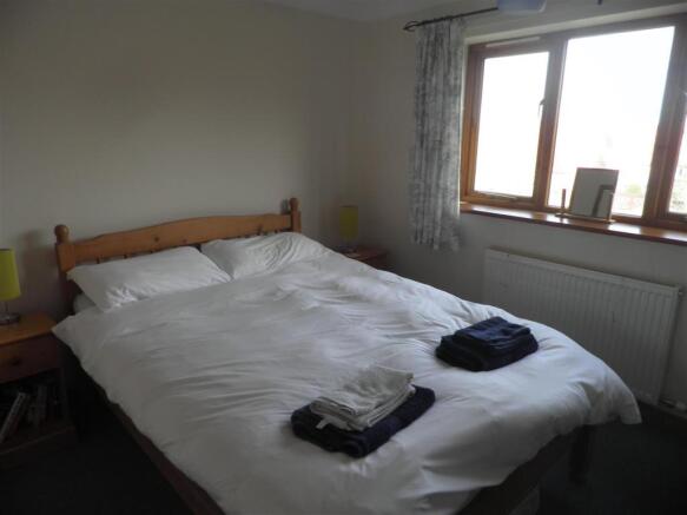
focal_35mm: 24
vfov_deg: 56.8
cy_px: 258
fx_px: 476
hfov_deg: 71.6
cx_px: 344
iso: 64
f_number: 3.3
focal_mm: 4.3
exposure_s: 1/50
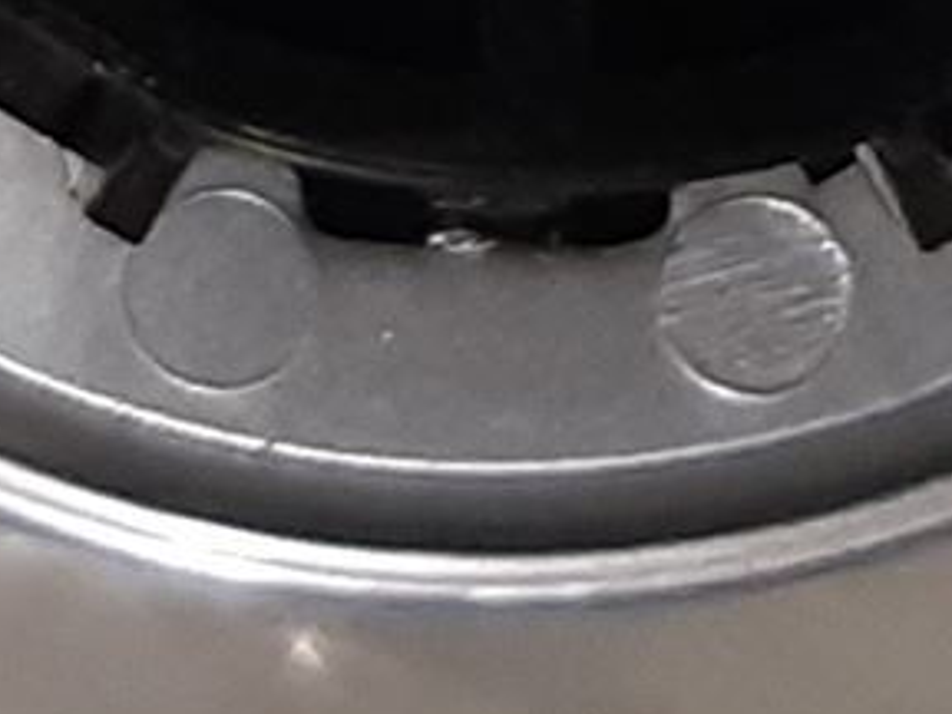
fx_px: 5088
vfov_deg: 6.9
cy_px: -1673
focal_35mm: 185
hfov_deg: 10.7
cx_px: 264
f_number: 1.7
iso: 160
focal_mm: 3.93
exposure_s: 1/50
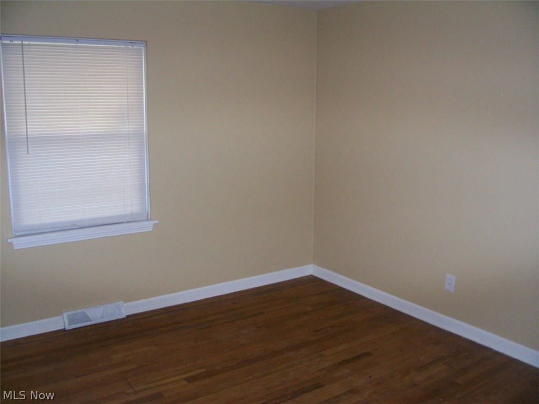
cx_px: 270
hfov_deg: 54.0
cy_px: 202
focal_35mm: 34
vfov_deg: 41.8
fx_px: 529
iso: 140
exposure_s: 1/112
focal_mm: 5.6
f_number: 2.7
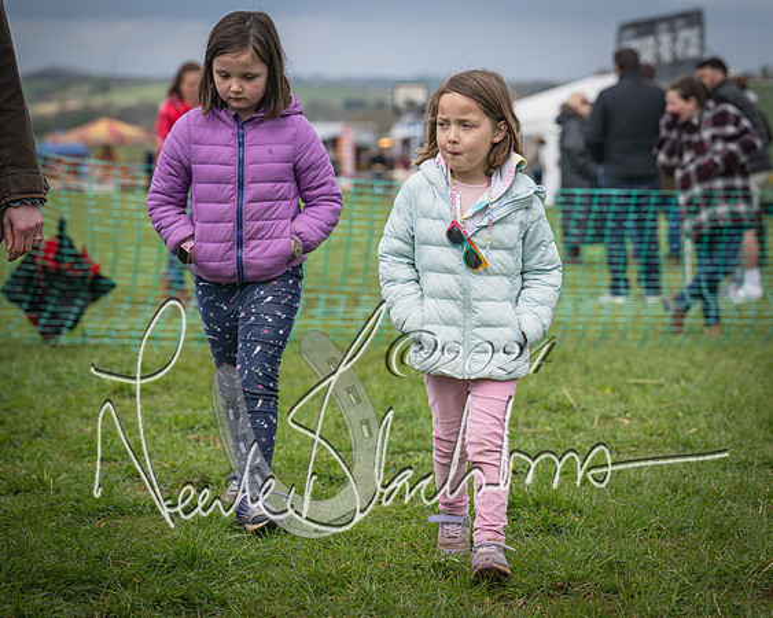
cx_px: 386
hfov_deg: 18.7
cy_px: 309
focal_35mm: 102
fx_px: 2344
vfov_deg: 15.0
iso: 400
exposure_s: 1/3200
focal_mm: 91
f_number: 4
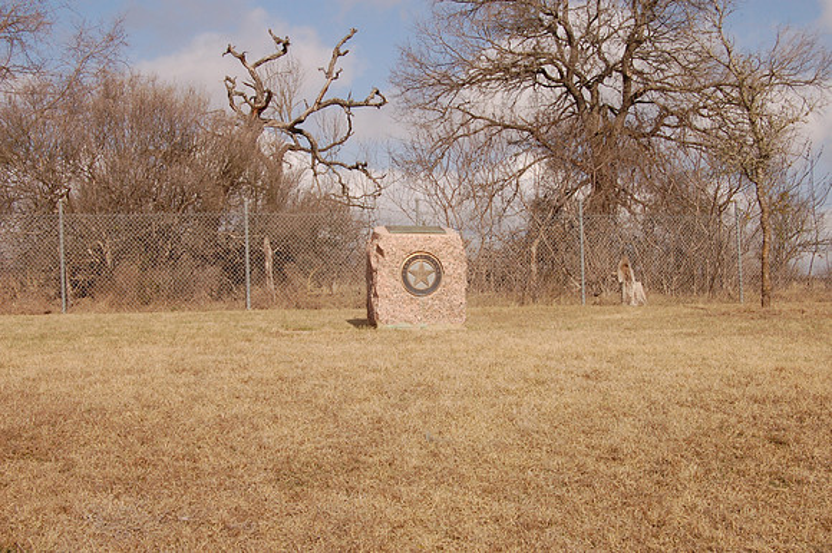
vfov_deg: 28.9
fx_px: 1074
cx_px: 416
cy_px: 276
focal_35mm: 46
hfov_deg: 42.3
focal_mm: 31
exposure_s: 1/160
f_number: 22
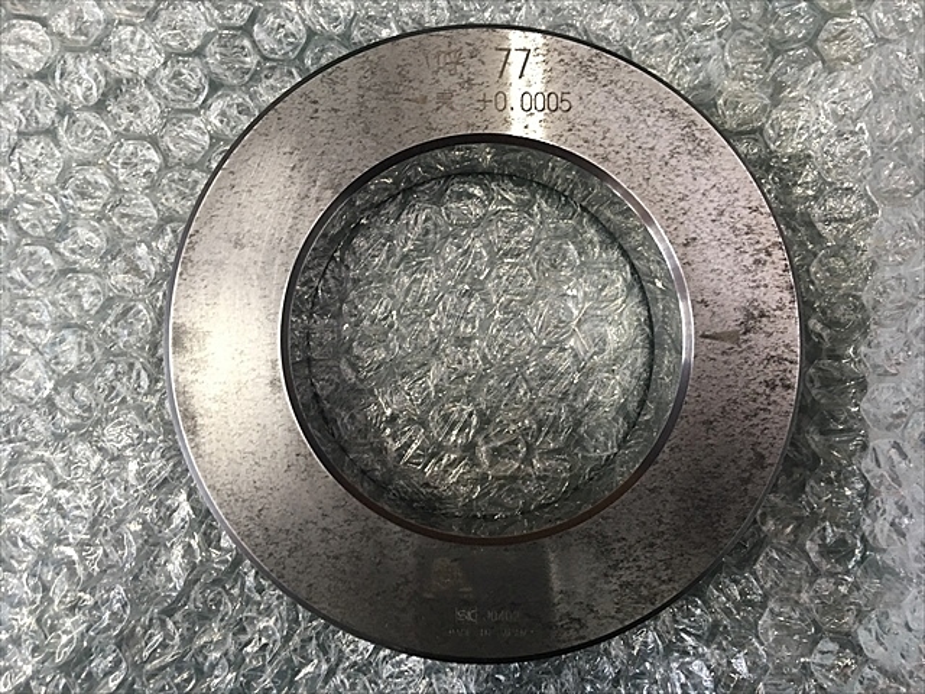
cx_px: 462
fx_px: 775
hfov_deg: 61.7
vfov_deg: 48.2
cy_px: 347
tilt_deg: -86.4
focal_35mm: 29
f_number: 2.2
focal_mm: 4.15
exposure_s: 1/30
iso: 100
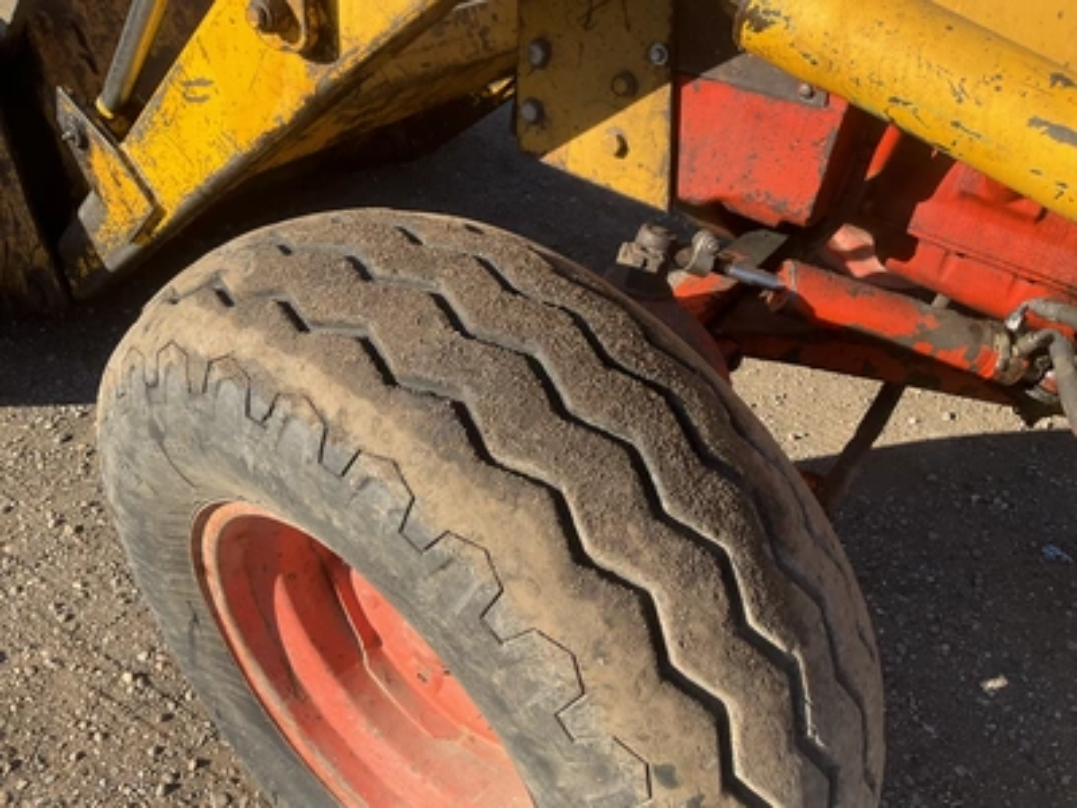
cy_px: 404
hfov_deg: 61.7
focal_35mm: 29
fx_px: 902
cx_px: 538
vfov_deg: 48.2
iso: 25
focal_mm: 3
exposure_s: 1/719
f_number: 1.8
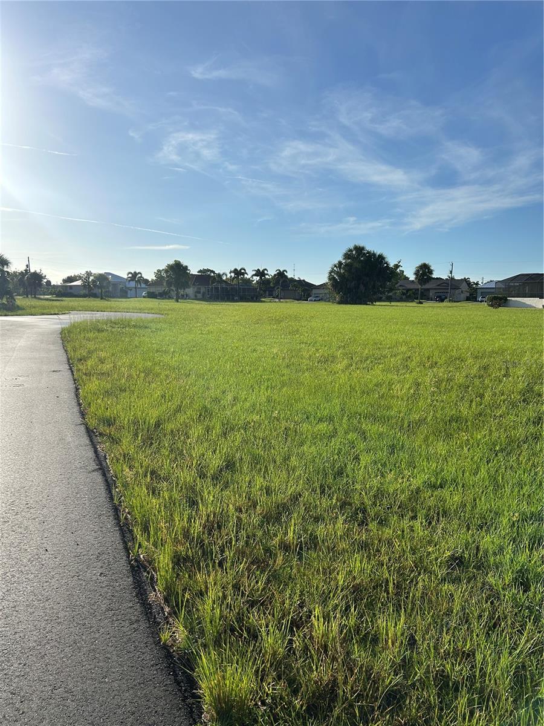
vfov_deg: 67.3
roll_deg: +0.6
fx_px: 545
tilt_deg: -6.6
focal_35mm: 26
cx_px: 272
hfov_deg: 53.1
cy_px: 363
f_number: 1.5
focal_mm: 5.7
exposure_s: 1/6993
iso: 50
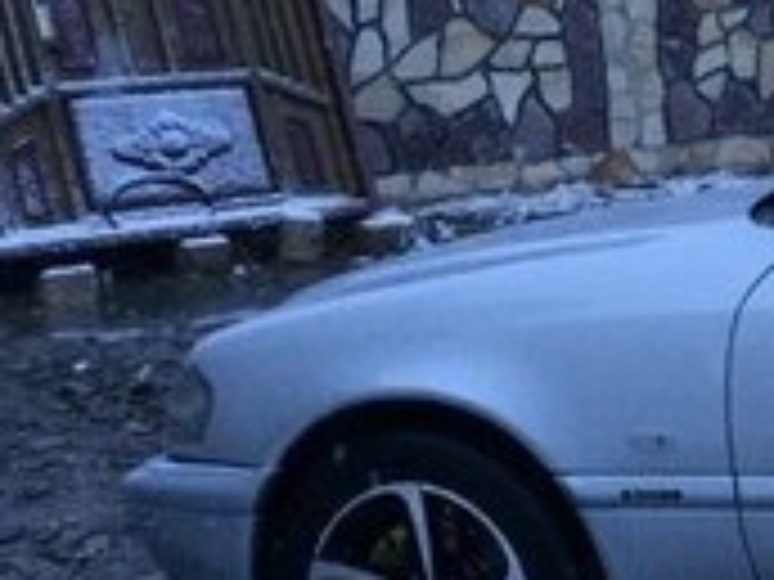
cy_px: 241
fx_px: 2482
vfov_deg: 13.3
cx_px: 1377
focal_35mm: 111
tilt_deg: -9.6
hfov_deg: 15.4
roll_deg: +0.2
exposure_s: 1/33
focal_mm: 4.15
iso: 80
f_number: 2.2
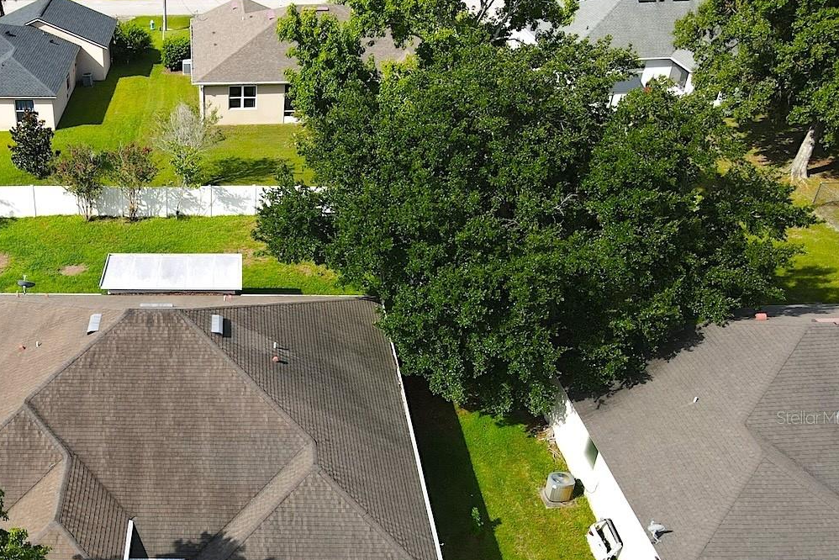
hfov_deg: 46.2
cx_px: 183
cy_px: 417
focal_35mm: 40
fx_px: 932
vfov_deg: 32.8
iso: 100
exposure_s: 1/500
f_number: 2.8
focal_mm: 4.5
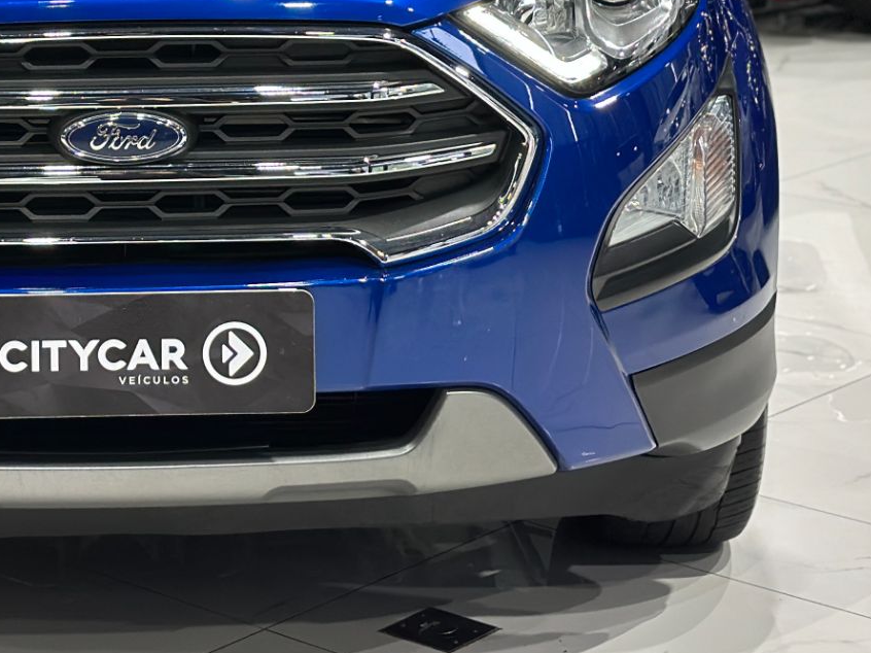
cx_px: 120
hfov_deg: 17.8
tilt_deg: -8.9
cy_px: -24
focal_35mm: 109
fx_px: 2742
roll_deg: +0.6
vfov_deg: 13.4
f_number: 1.78
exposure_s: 1/60
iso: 160
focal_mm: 6.86
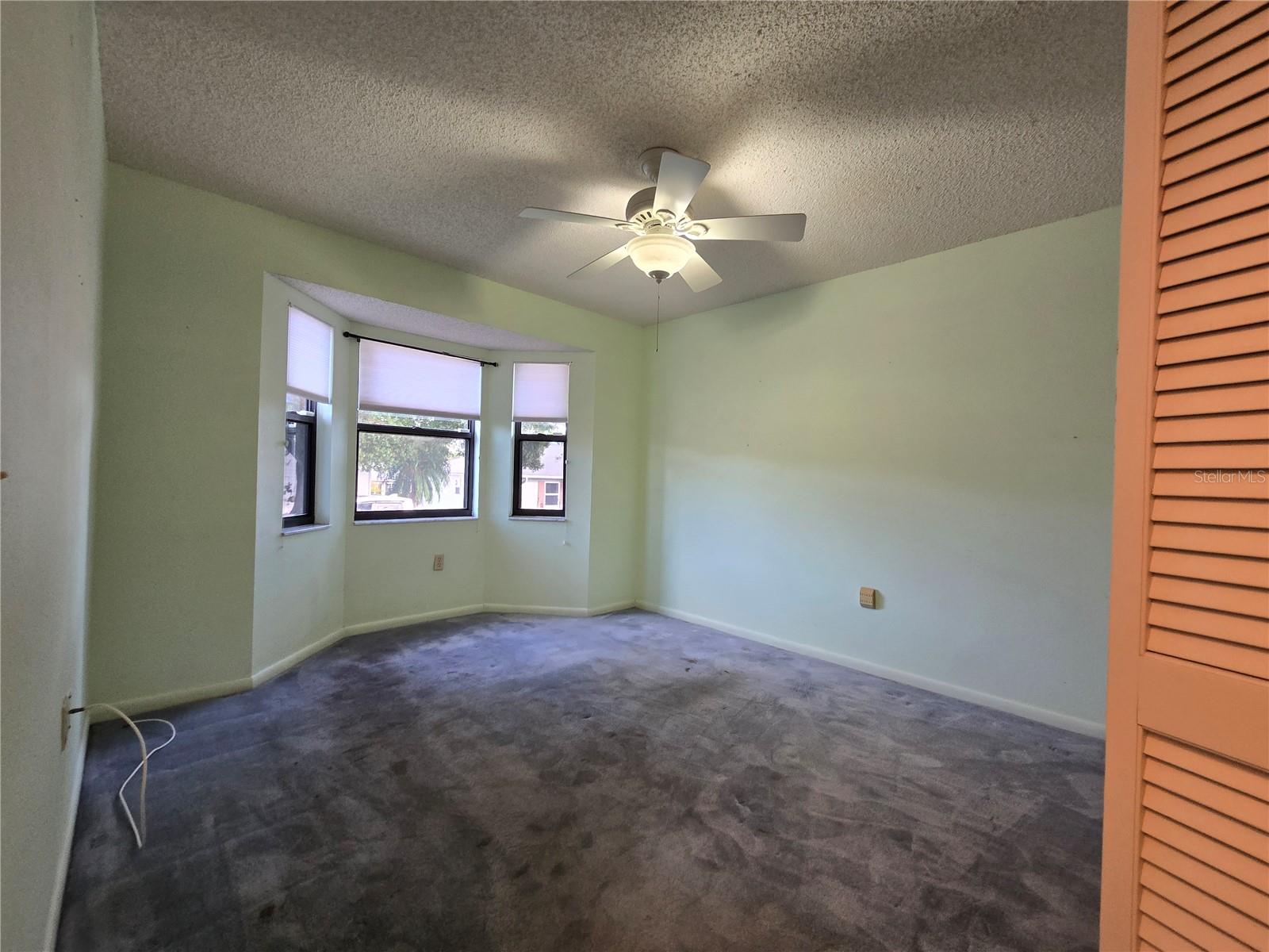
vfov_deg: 89.9
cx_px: 634
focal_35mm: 13
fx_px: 477
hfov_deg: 106.2
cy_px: 476
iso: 160
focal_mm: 2.2
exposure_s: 1/60
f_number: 2.2
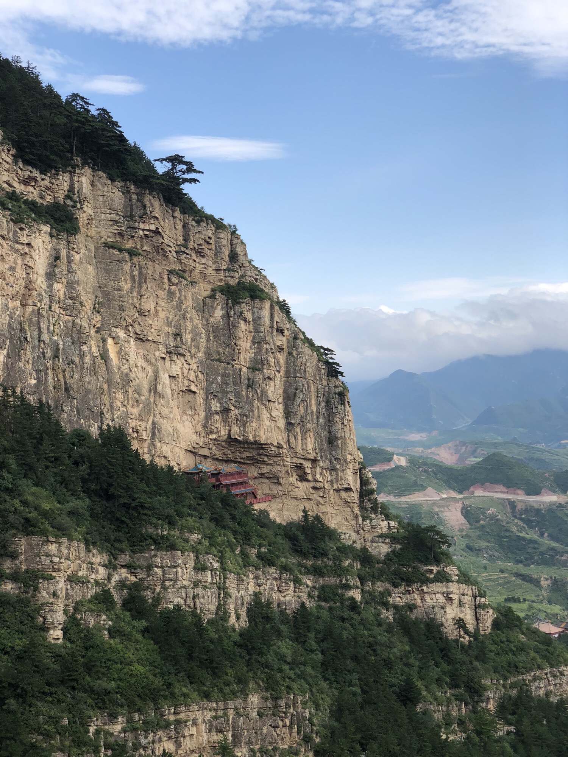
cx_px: 284
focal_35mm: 52
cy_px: 378
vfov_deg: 36.8
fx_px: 1138
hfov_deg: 28.0
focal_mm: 6
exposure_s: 1/906
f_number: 2.4
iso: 16
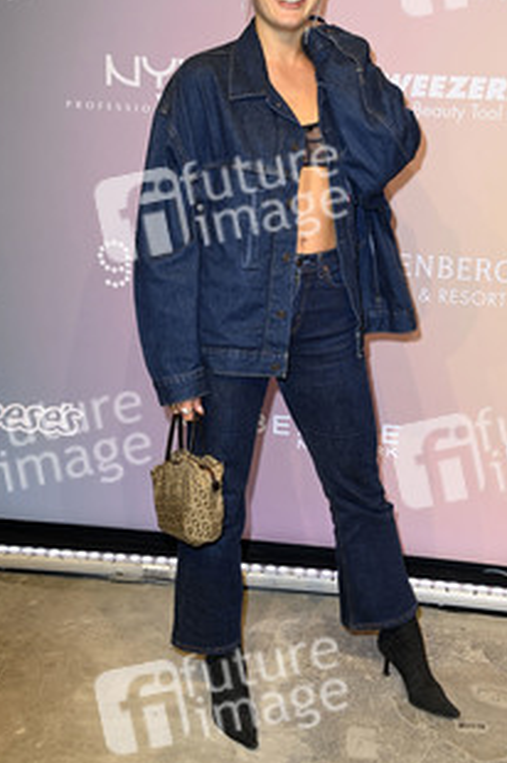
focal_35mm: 58
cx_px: 293
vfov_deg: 34.5
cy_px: 327
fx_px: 1228
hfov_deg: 23.3
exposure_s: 1/160
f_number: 5.6
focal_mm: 45
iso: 400
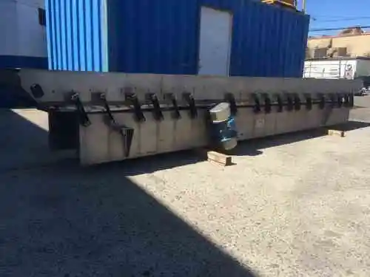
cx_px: 185
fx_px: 310
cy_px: 138
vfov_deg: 48.2
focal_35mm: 29
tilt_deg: -11.2
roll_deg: +1.0
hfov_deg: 61.7
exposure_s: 1/2053
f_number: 2.2
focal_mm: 4.15
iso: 32
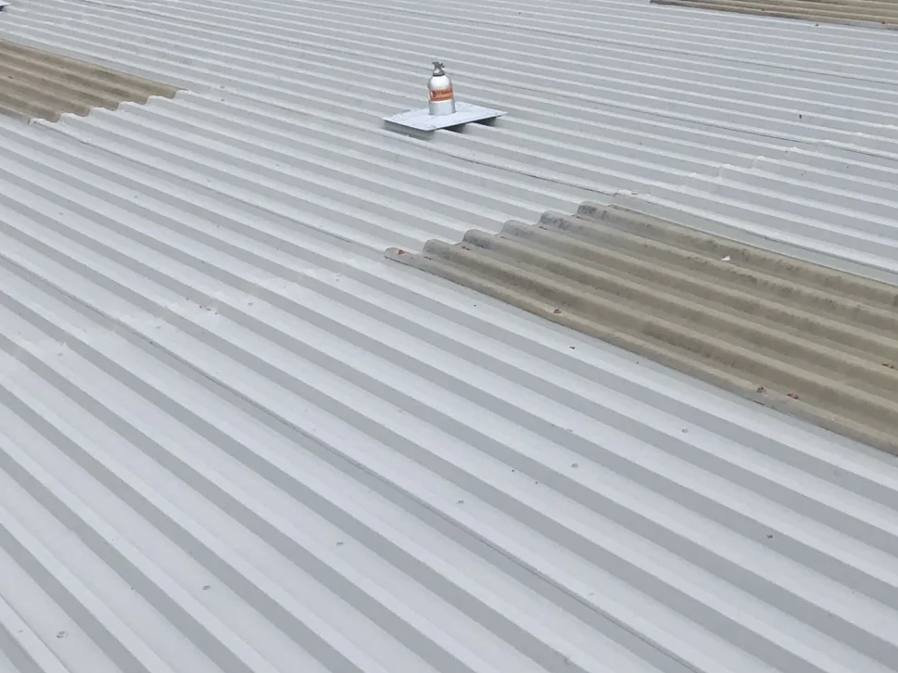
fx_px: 1919
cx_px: 500
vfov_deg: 19.7
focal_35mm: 74
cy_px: 157
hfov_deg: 26.3
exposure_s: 1/2000
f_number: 1.8
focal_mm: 4
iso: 20
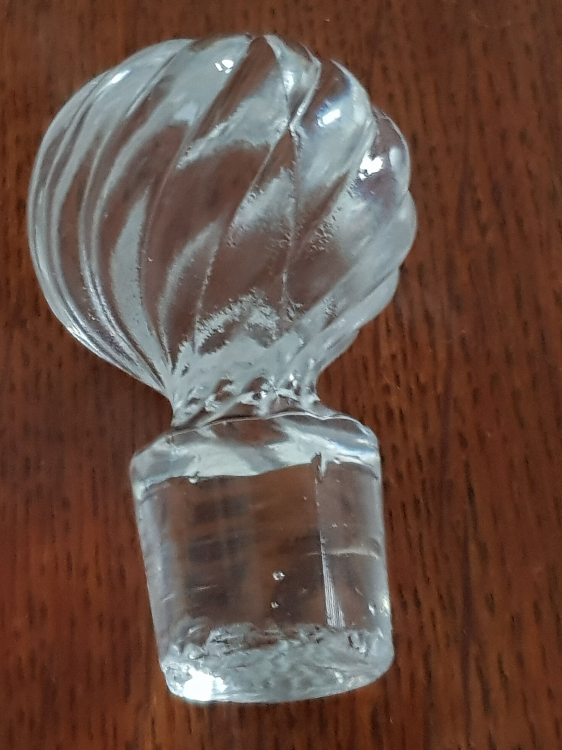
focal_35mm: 26
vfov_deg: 67.3
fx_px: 563
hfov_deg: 53.1
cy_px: 375
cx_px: 281
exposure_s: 1/10
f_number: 1.7
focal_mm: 4.2
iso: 250
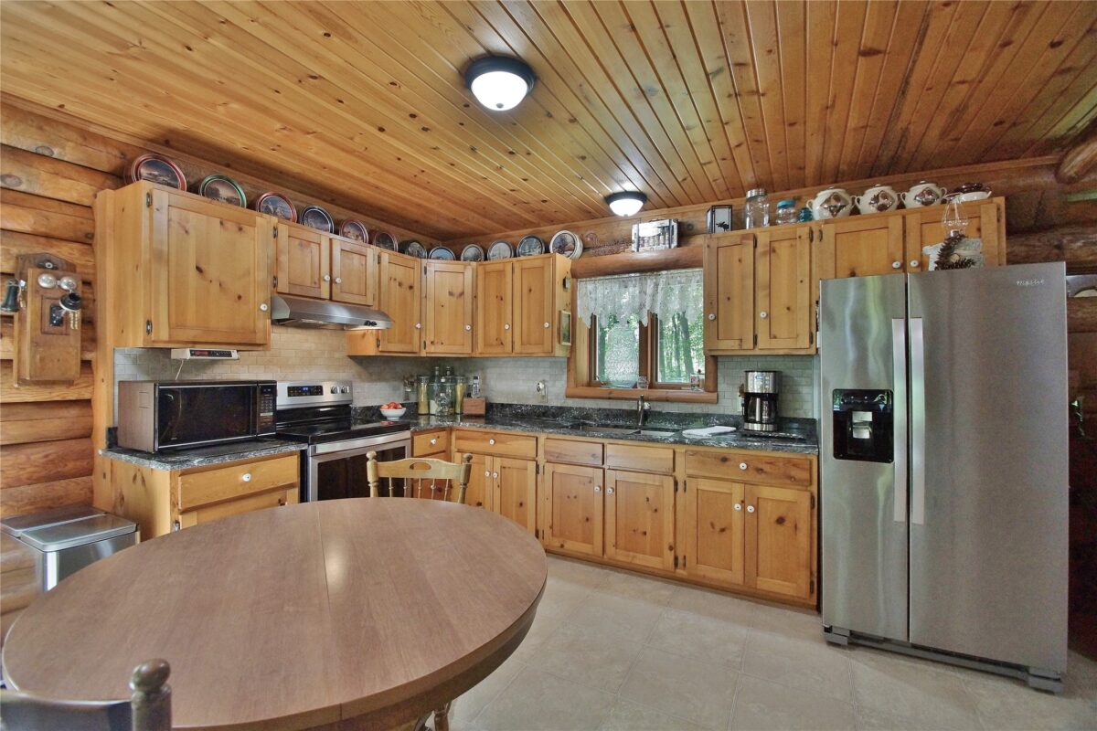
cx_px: 548
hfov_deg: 100.4
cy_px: 366
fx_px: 457
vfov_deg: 77.3
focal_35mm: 15
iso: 1000
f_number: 4
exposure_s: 1/60
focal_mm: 10
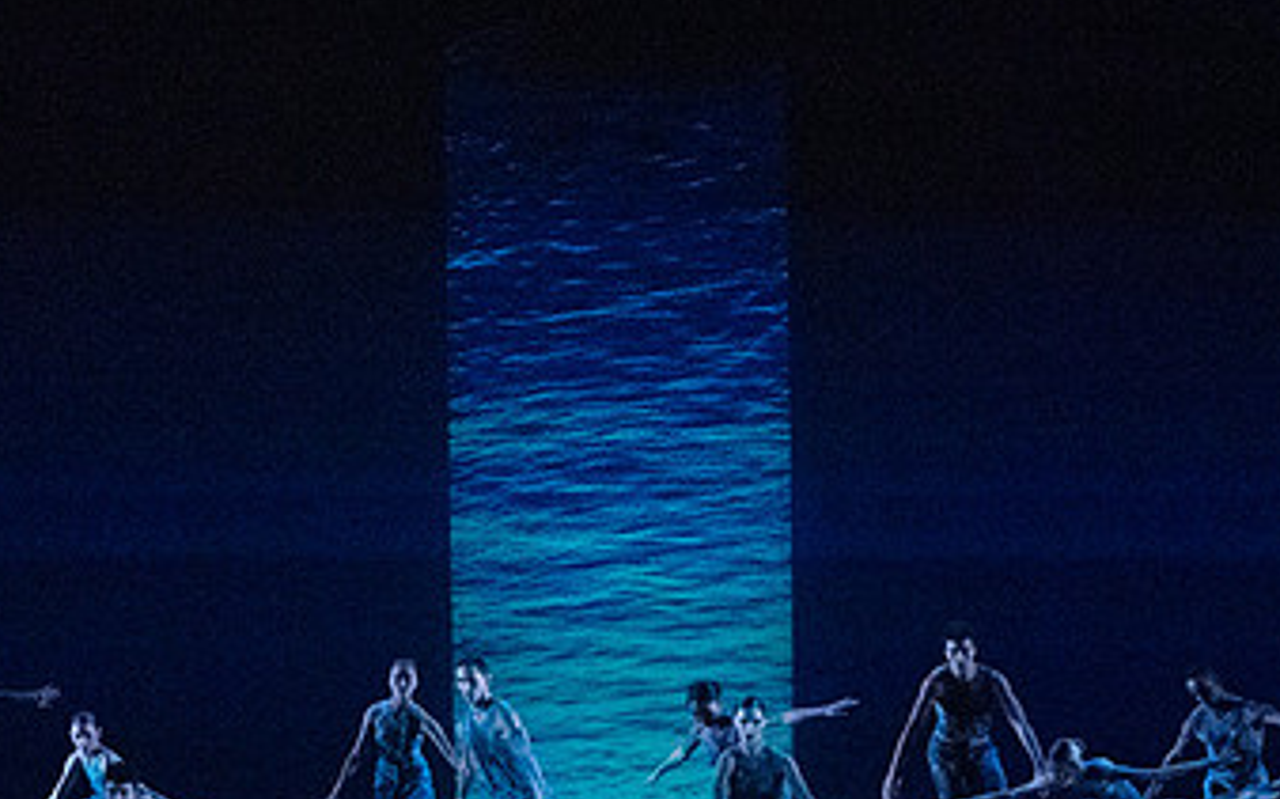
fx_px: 8369
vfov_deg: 5.5
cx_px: 557
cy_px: 430
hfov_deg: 8.7
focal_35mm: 240
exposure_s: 1/400
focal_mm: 137
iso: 25600
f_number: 5.6
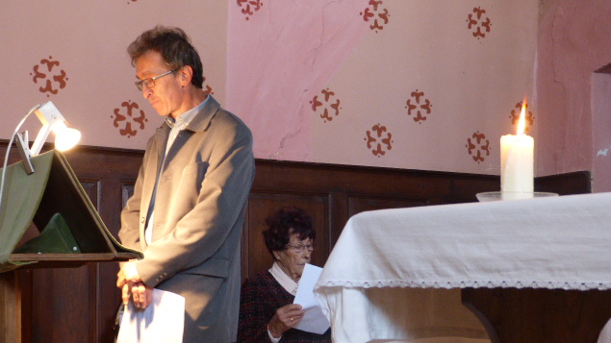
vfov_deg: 15.3
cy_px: 196
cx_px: 306
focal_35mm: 79
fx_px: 1280
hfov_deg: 26.9
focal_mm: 12.9
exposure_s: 1/20
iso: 400
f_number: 3.3
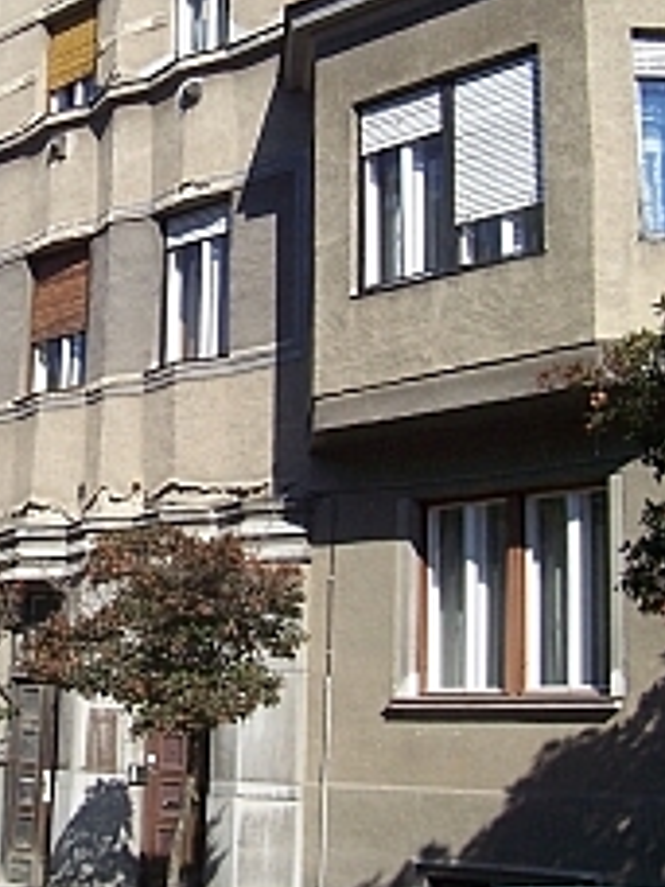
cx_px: 41
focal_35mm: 67
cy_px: 335
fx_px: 1716
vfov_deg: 28.9
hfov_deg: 21.3
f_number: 5.6
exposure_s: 1/500
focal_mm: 5.6
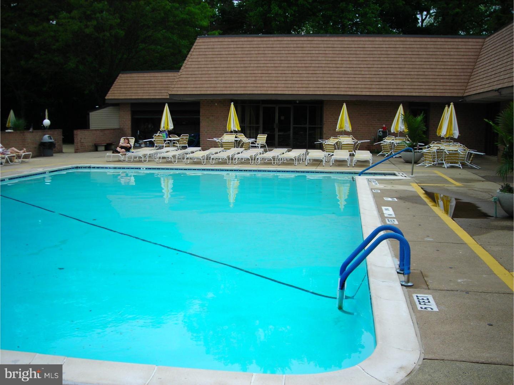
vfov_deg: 37.7
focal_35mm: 38
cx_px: 257
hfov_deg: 49.0
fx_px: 564
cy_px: 192
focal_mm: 6.3
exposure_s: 1/420
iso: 50
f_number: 3.2
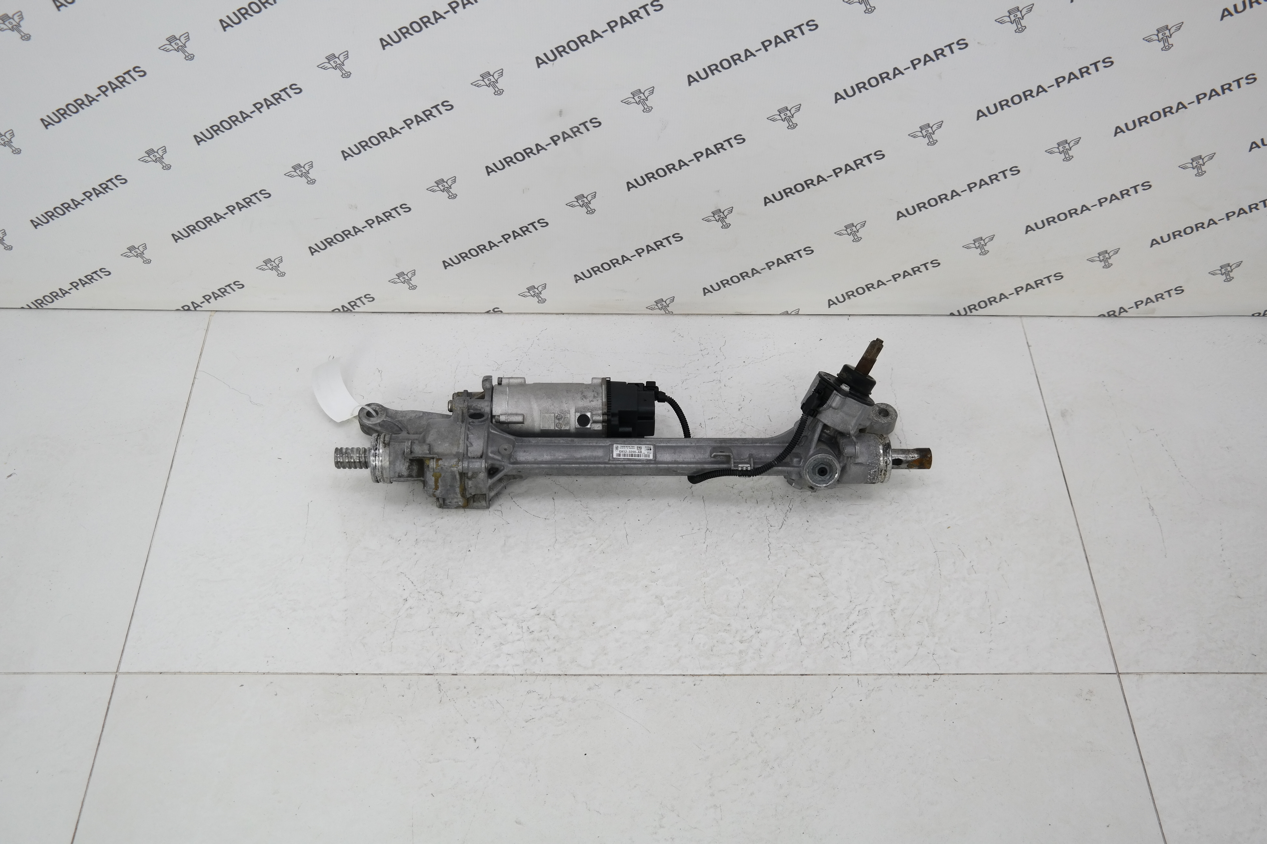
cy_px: 422
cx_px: 634
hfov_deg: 50.7
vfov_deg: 35.1
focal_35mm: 38
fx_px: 1337
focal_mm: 25
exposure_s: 1/100
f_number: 4
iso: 200
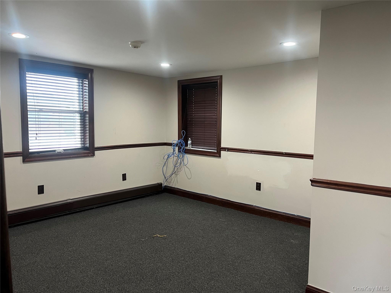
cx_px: 196
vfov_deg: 53.1
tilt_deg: -5.7
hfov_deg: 67.3
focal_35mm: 26
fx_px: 294
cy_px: 146
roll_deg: +0.1
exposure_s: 1/60
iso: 200
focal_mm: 5.1
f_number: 1.6
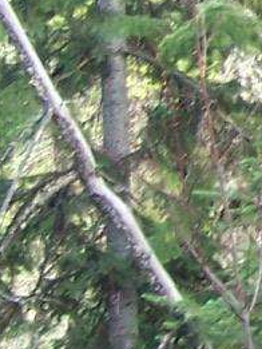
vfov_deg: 8.7
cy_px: 64
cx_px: 734
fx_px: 2279
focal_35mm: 226
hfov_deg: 6.2
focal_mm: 6.3
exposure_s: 1/80
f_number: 2.8
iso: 80
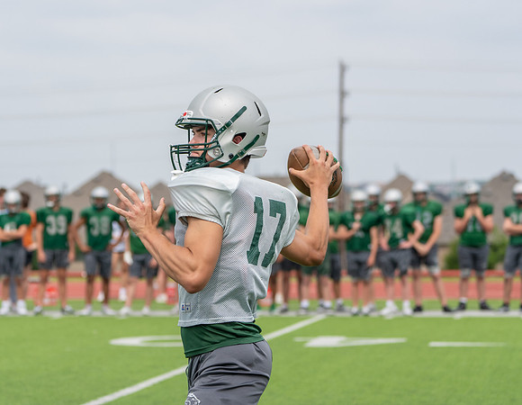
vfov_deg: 9.7
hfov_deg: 12.5
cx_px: 218
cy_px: 203
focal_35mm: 156
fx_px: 2385
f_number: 5.6
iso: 400
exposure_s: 1/1250
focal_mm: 132
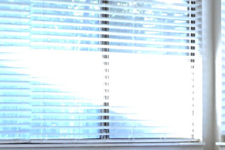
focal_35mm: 163
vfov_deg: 8.4
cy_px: 156
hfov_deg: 12.5
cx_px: 191
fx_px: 1018
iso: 200
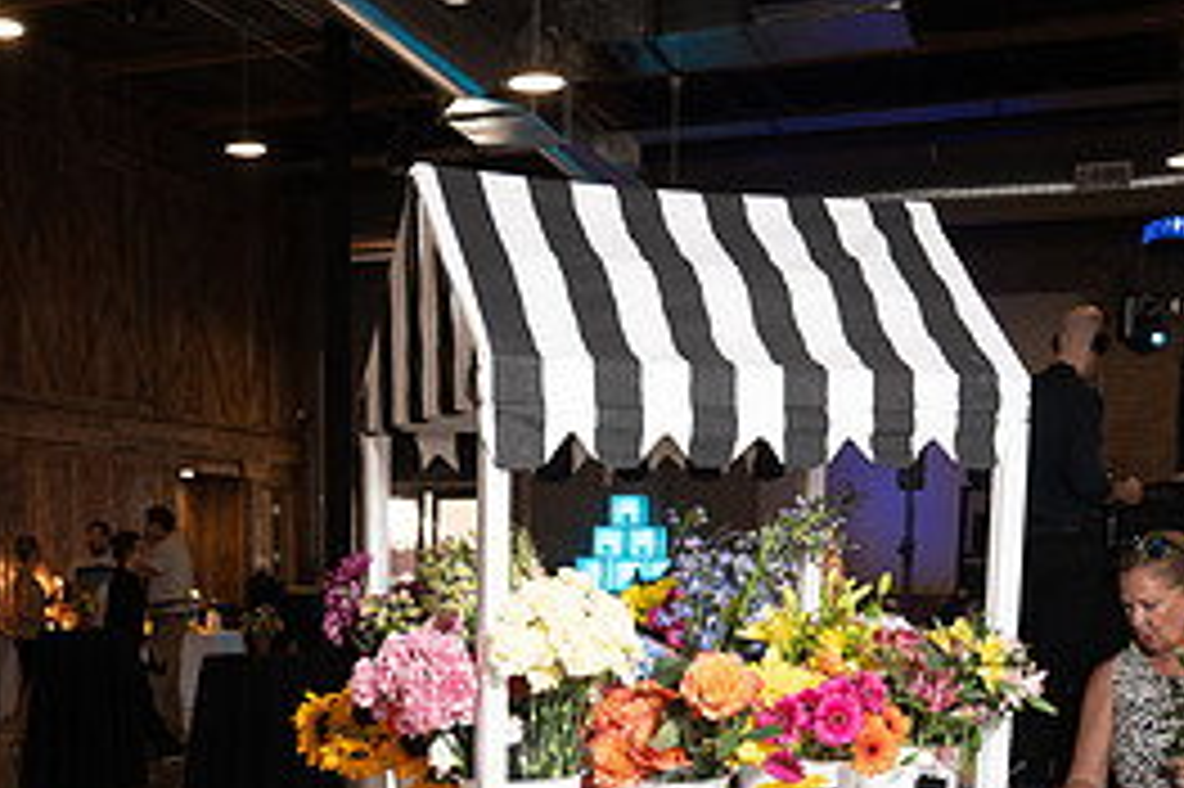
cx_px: 360
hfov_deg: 37.0
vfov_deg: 23.9
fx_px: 1742
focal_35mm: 53
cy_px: 862
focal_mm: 24
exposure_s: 1/125
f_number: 4
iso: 1250
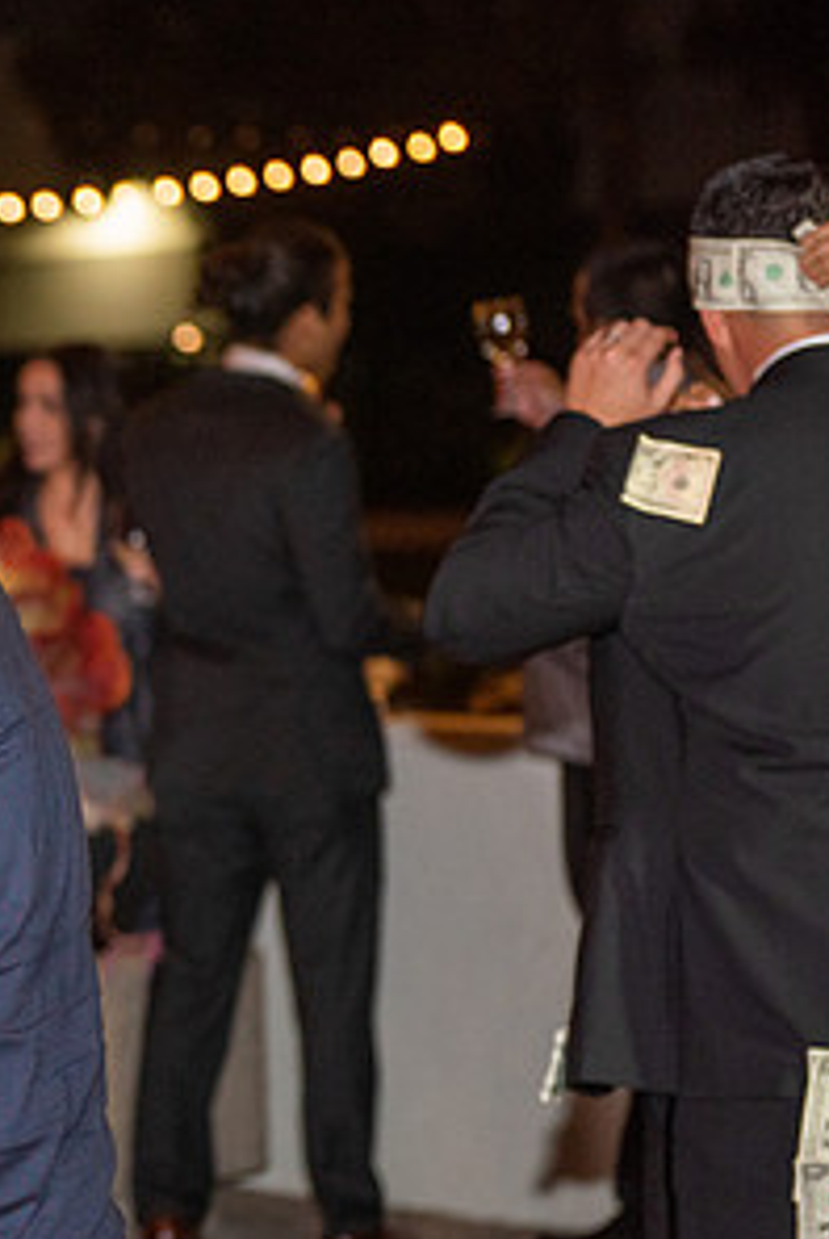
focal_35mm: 137
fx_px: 4721
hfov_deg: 9.8
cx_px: -373
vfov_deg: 15.0
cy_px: 701
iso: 1250
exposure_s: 1/125
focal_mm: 70
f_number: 2.8
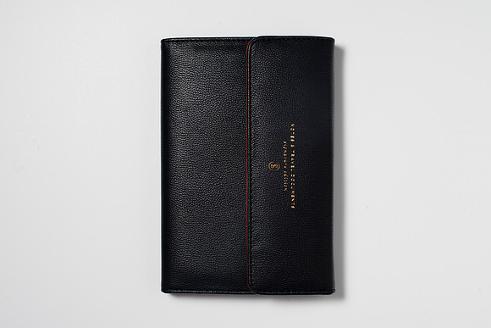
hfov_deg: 36.4
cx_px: 259
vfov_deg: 24.8
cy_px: 158
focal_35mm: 55
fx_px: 746
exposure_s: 1/200
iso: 200
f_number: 13
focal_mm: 50
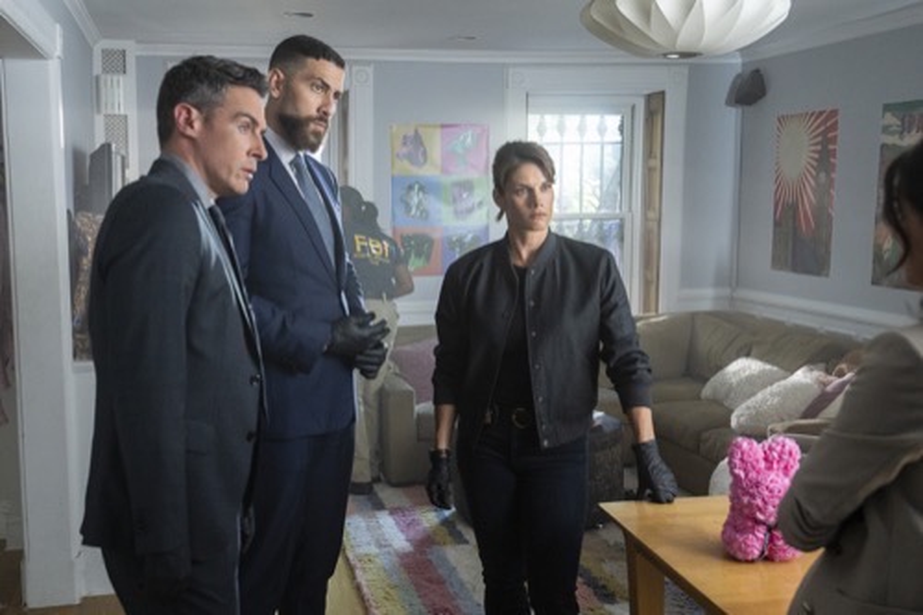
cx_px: 462
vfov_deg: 35.9
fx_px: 948
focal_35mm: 37
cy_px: 308
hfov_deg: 51.9
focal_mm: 37
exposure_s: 1/60
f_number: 5
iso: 4000
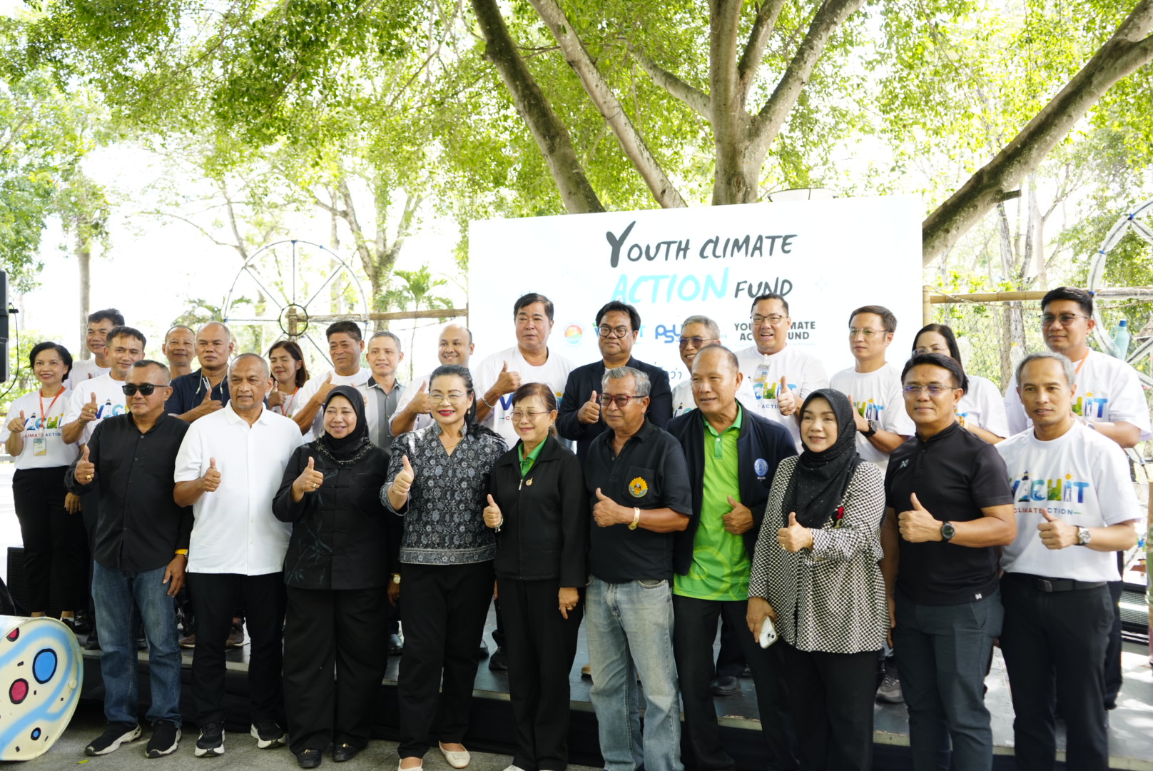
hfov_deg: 61.9
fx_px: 961
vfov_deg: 43.7
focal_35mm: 30
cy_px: 386
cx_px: 576
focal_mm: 30
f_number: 3.5
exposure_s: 1/200
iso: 320
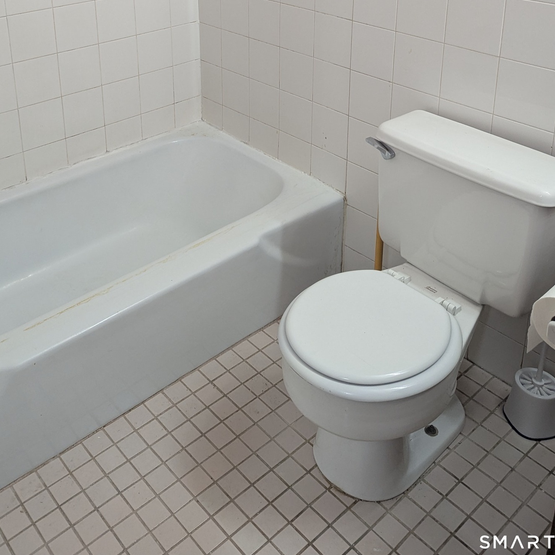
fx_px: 671
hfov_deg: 44.7
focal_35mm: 37
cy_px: 74
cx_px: 228
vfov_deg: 41.9
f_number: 1.85
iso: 200
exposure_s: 1/60
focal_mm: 6.81
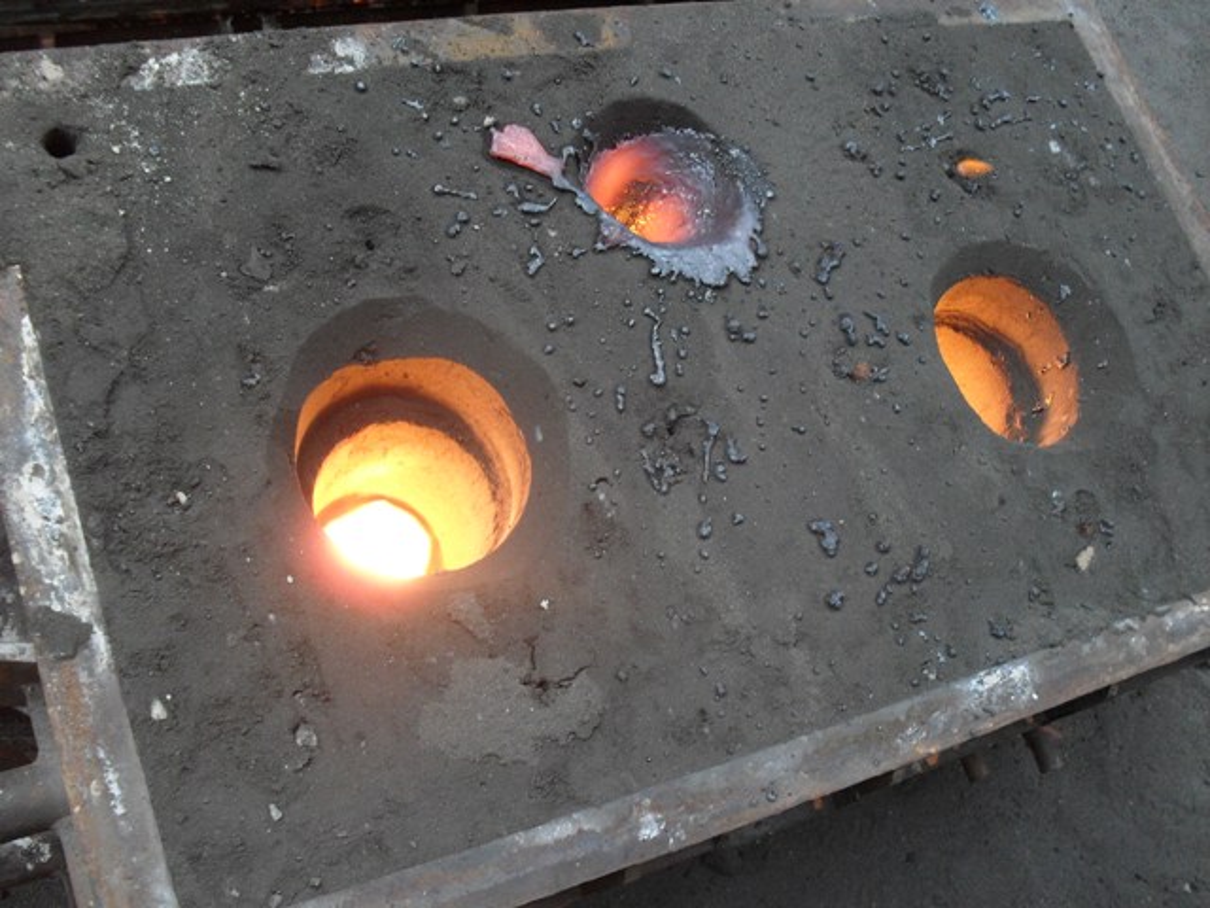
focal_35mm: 38
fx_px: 1328
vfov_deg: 37.7
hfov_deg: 49.0
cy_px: 454
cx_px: 605
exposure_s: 1/45
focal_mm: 6.3
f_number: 2.8
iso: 100
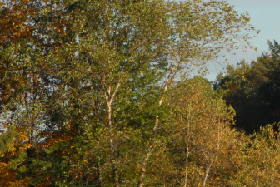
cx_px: 187
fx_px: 3341
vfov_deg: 3.2
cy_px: 56
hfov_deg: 4.8
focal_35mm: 429
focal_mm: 120
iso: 800
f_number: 13
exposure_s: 1/500
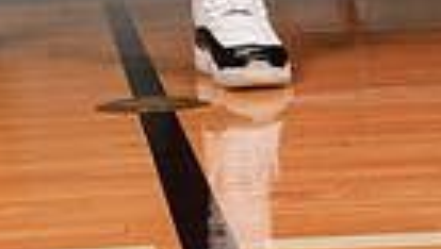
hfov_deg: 14.1
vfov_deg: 7.4
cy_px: -437
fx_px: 1756
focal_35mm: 150
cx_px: 16
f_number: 8
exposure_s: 1/200
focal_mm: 44
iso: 400
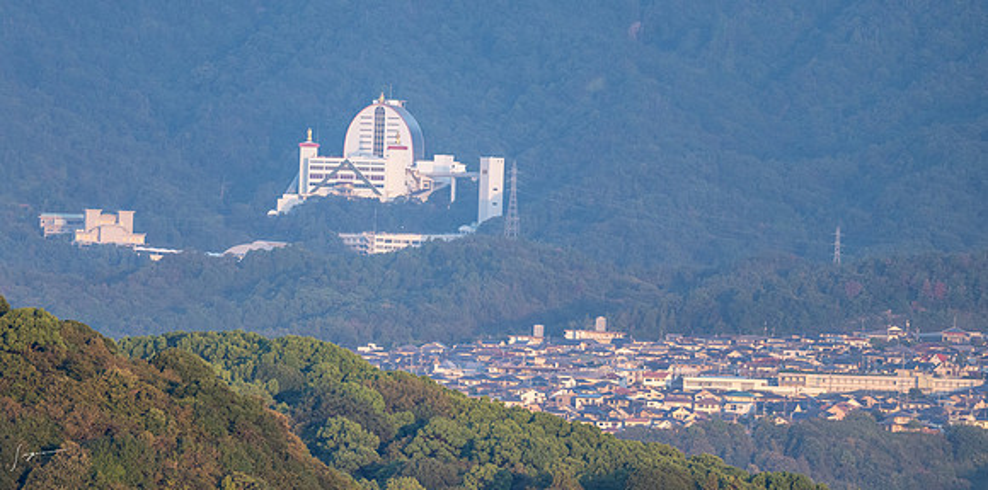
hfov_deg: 4.1
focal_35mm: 547
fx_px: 13940
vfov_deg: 2.0
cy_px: 255
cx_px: 409
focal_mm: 400
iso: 1250
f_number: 5.6
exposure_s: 1/500
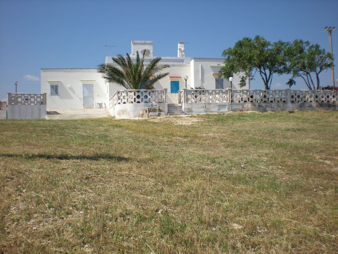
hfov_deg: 49.0
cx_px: 169
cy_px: 127
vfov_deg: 37.7
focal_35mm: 38
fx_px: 371
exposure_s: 1/560
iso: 64
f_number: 4.6
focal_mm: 6.3
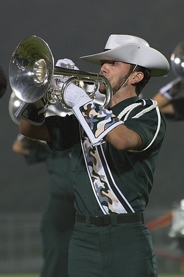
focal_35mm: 516
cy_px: 80
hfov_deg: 2.7
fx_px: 3962
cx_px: 132
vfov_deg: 4.0
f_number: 5.3
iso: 3200
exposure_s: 1/160
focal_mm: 240
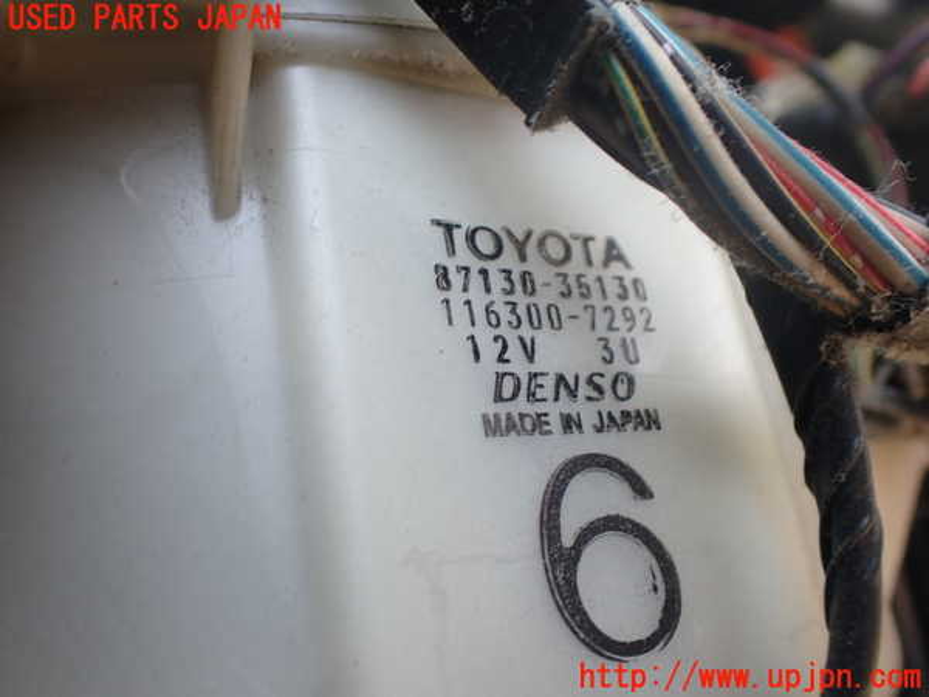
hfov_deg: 60.0
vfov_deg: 46.8
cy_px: 348
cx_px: 464
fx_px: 805
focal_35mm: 30
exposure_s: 1/125
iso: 160
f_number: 2.3
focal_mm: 5.4
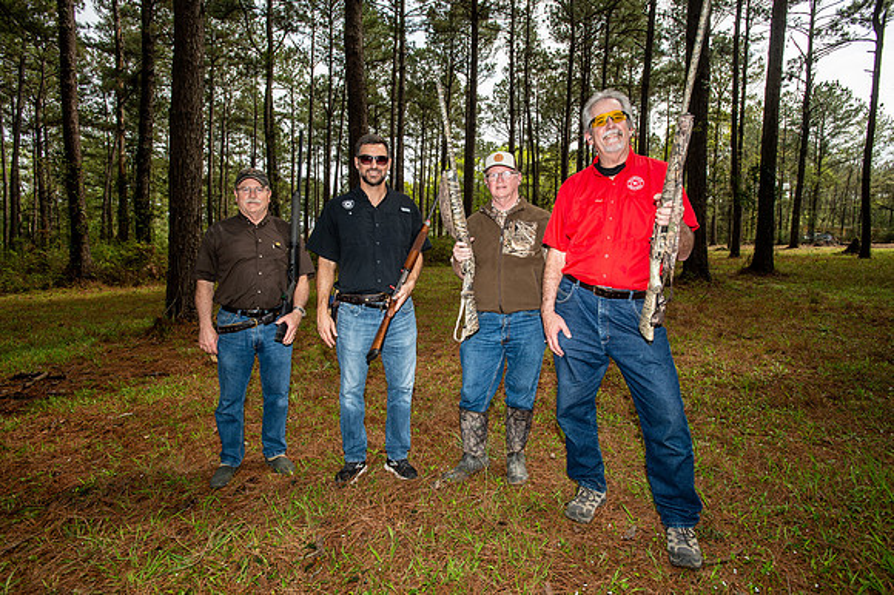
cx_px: 447
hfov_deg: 84.0
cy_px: 298
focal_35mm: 20
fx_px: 496
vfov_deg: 61.9
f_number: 5.6
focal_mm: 20
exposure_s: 1/250
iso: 125
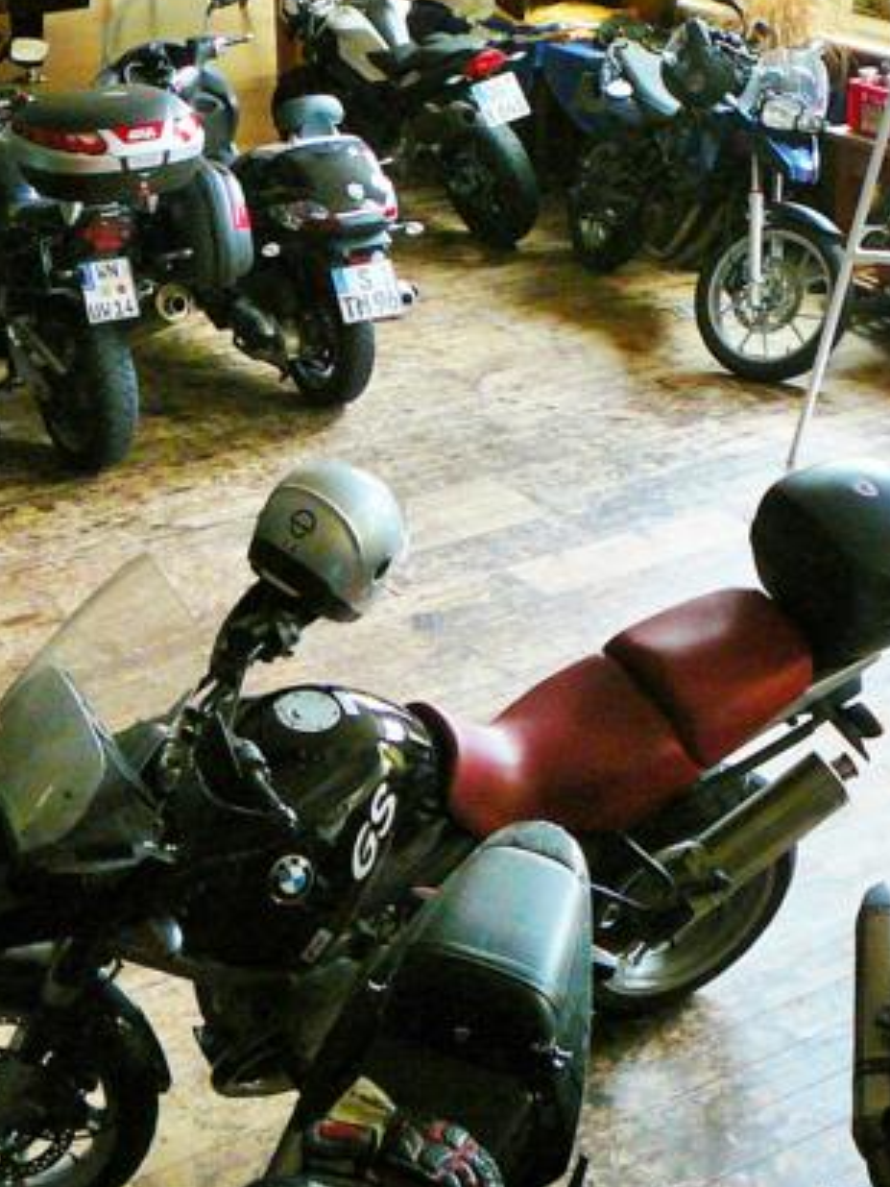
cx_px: 444
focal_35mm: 68
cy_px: 496
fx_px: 2331
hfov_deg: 21.6
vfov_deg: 28.5
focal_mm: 5.2
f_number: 2.8
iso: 200
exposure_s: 1/8
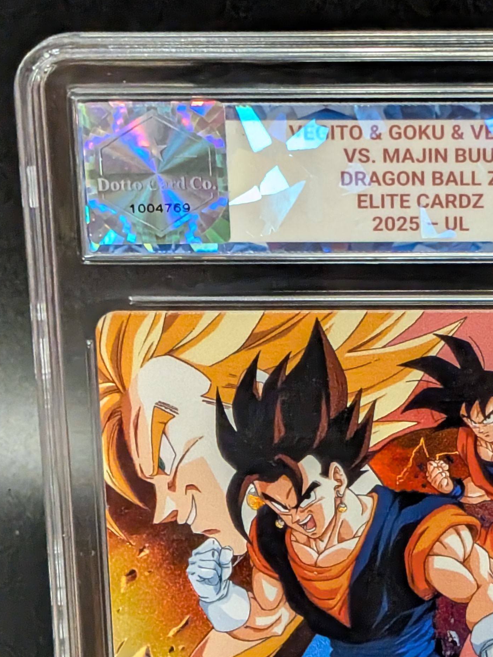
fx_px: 1994
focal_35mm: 105
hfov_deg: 14.0
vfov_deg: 18.7
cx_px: 451
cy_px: 454
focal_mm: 4.53
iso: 489
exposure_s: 1/120
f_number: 1.7
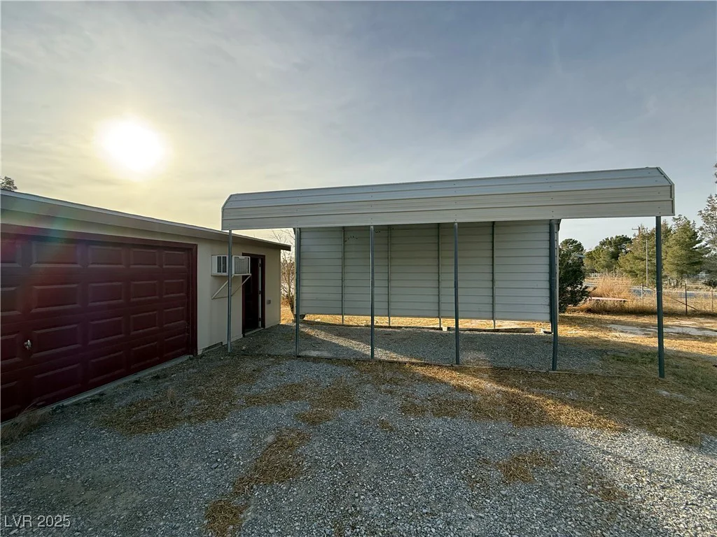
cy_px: 268
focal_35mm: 14
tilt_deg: +1.4
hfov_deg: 102.1
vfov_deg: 85.7
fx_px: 290
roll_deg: +1.3
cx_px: 358
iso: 50
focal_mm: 2.22
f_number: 2.2
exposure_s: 1/1167
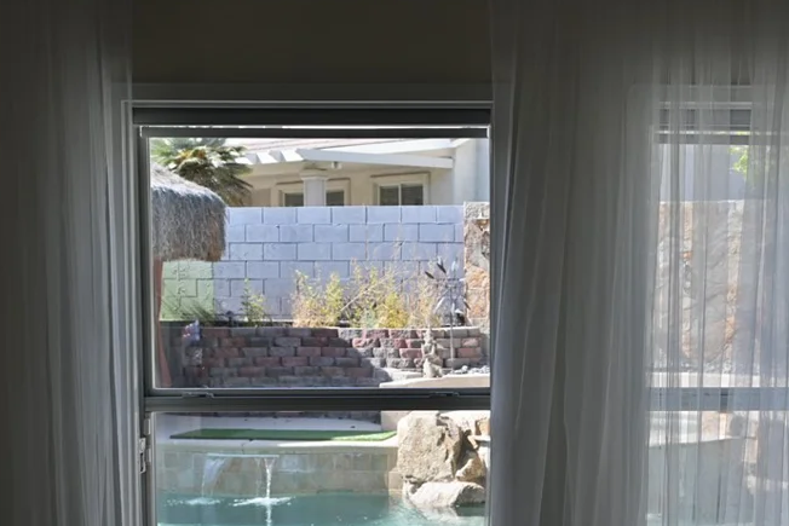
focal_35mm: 55
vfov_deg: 24.3
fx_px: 1214
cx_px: 543
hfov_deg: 35.5
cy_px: 360
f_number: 5.6
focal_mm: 23.5
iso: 100
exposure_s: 1/125
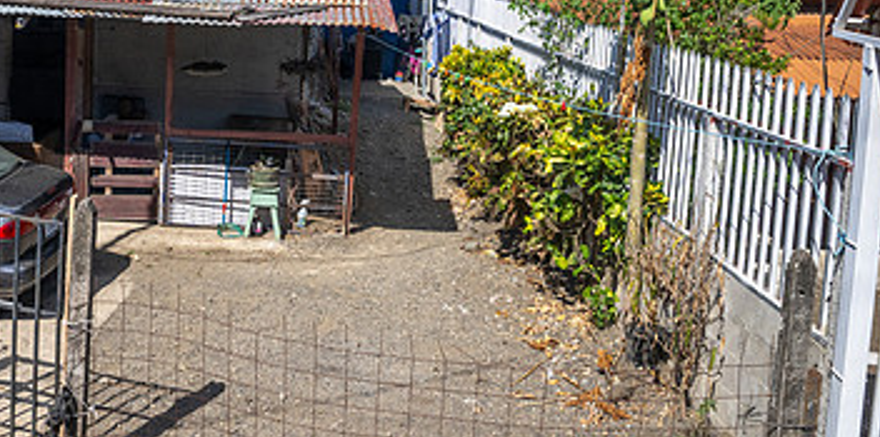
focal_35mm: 44
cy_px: 30
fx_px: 999
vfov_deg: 23.9
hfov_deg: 45.8
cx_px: 217
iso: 640
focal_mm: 24.5
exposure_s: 1/500
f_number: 8
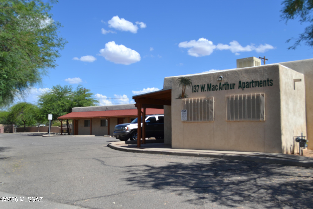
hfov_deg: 49.6
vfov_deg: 34.2
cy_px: 104
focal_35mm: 39
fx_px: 339
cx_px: 156
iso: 100
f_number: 8
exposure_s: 1/250
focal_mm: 26
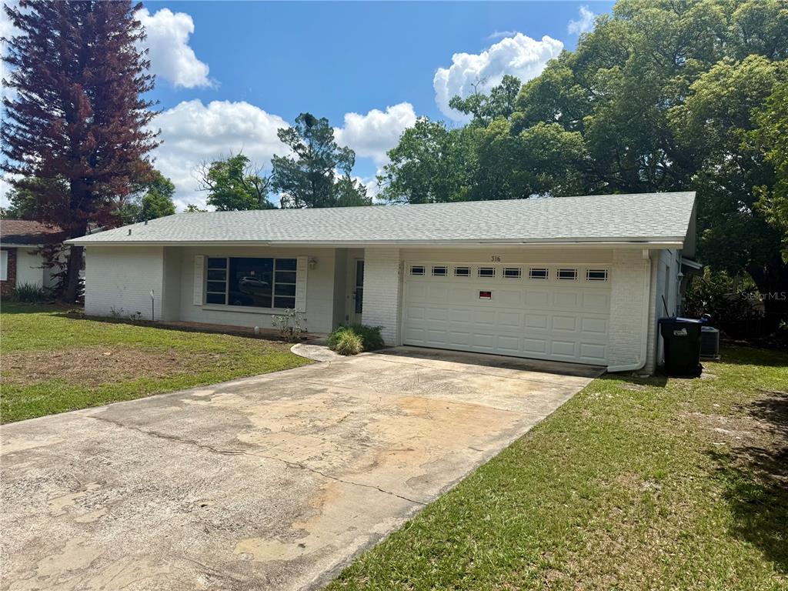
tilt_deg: -0.5
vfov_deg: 56.8
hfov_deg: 71.6
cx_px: 394
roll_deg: -2.4
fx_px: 546
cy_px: 296
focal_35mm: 24
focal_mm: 6.76
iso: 80
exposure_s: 1/7353
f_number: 1.78
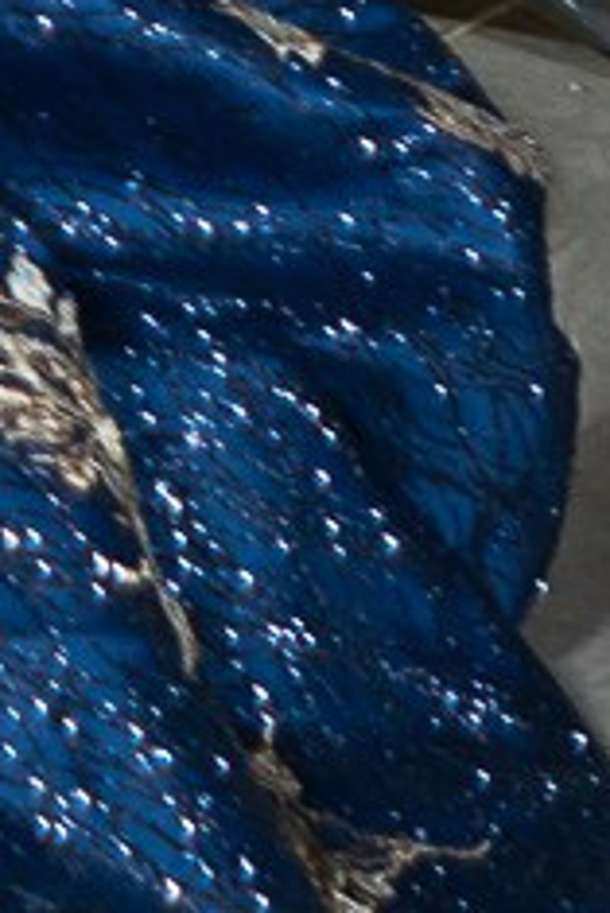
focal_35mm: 184
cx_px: -1624
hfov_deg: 6.4
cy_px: -866
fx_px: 4669
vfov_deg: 10.3
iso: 320
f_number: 2.8
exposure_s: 1/125
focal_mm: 16
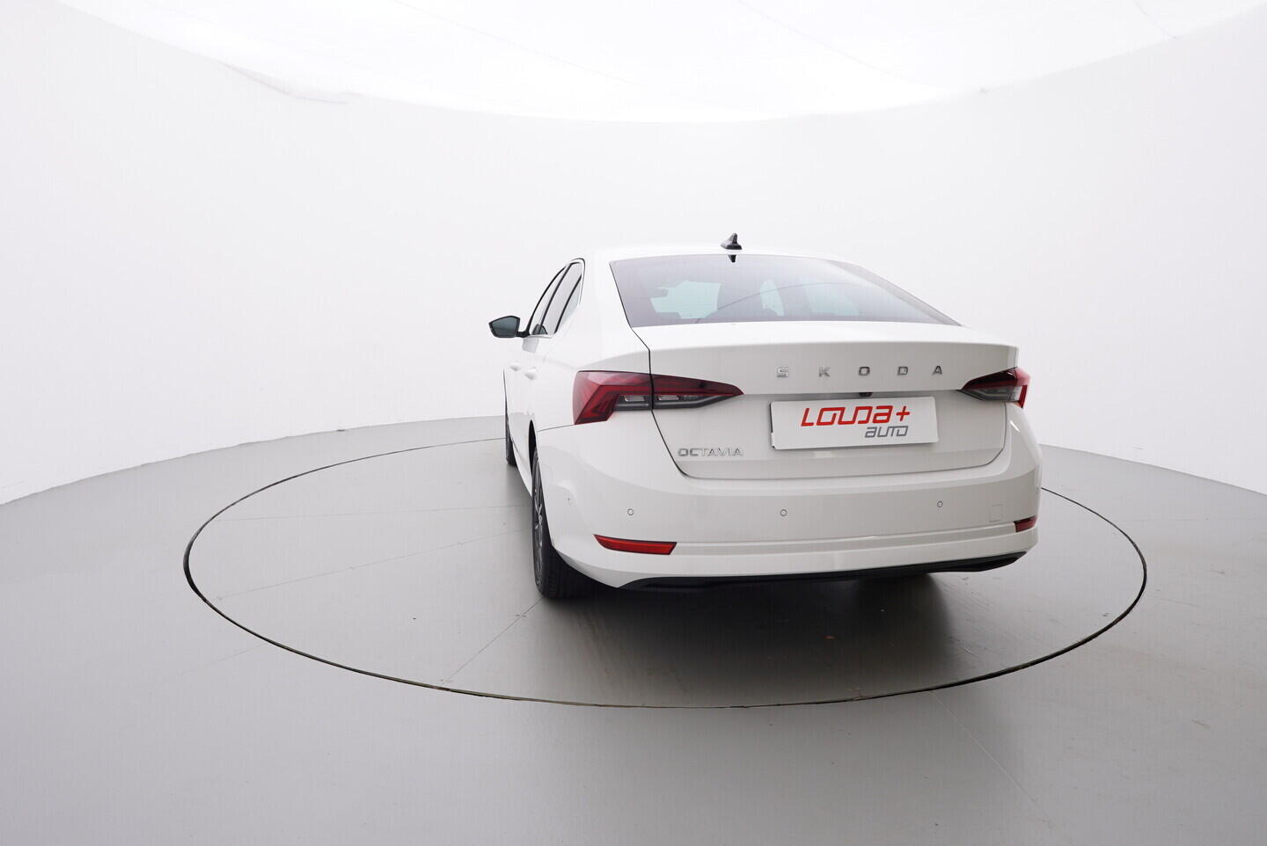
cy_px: 423
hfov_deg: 77.3
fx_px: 792
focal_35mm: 22
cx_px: 634
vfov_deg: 56.2
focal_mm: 15
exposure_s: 1/80
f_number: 5
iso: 200
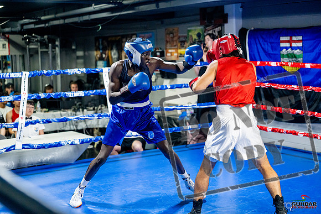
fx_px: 526
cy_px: 107
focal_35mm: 59
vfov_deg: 23.0
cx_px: 160
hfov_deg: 33.9
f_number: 2
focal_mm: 59
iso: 5000
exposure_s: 1/1000
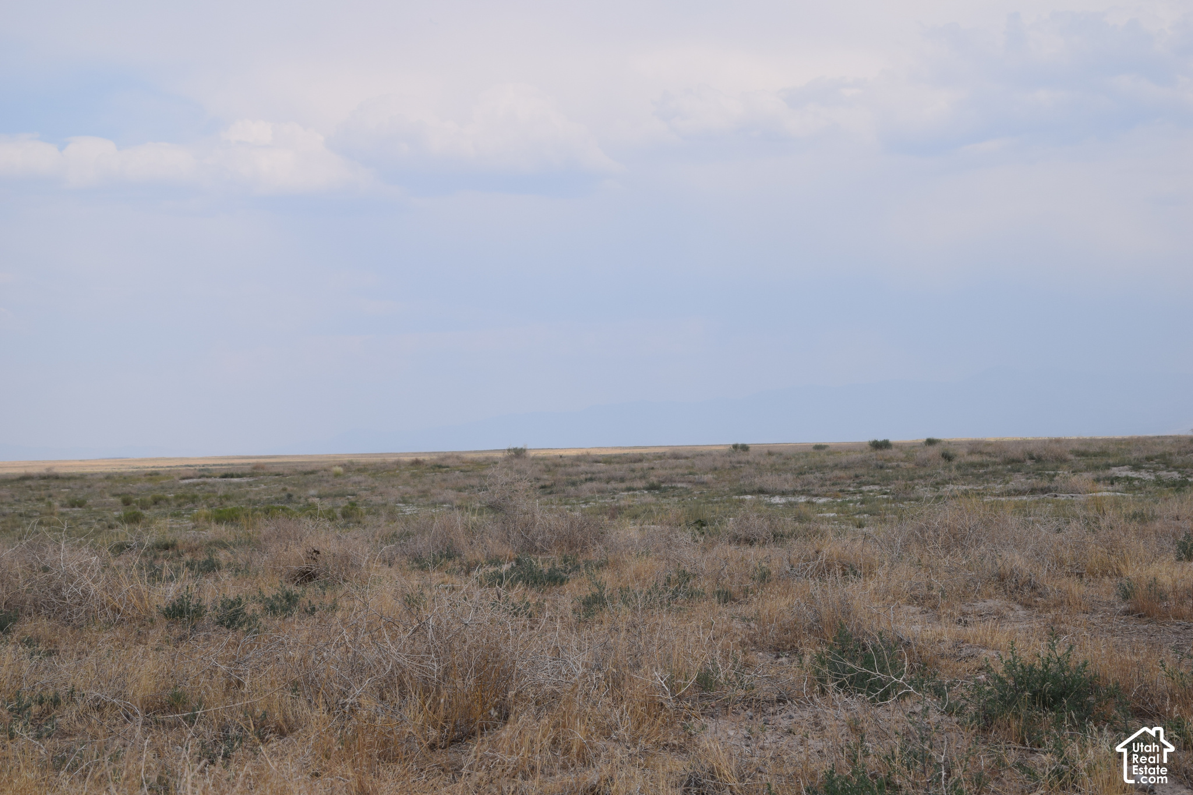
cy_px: 398
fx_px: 2485
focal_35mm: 75
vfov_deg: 18.2
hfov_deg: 27.0
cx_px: 596
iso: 200
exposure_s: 1/400
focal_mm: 50
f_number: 10
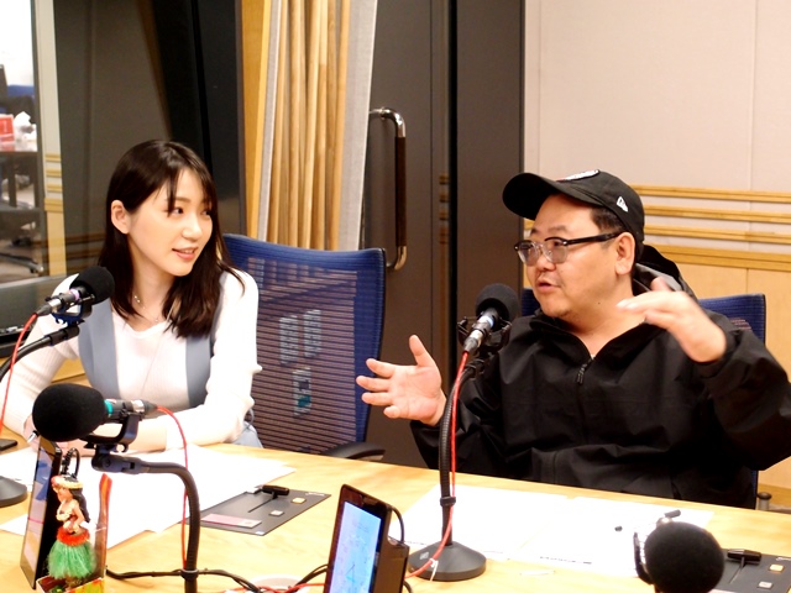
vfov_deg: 24.4
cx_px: 396
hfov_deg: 32.2
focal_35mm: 60
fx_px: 1371
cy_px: 296
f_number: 2.1
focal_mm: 12.88
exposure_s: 1/40
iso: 200
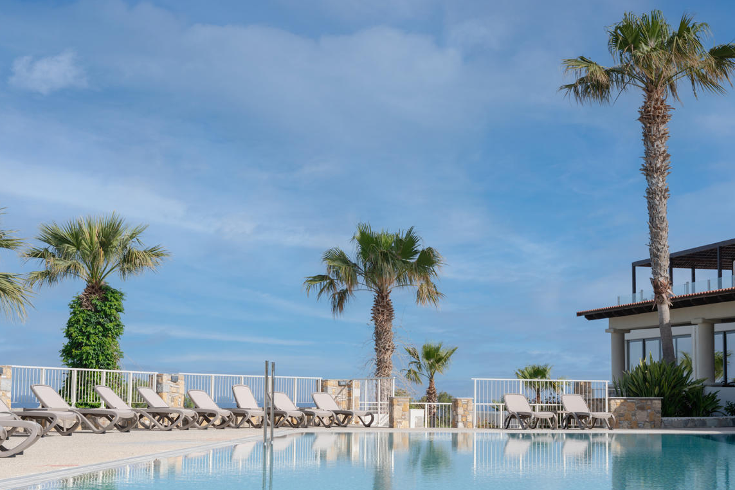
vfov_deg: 24.2
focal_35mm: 56
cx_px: 386
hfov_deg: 35.6
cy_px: 274
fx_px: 1143
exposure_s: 1/320
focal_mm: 50
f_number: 9
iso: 160
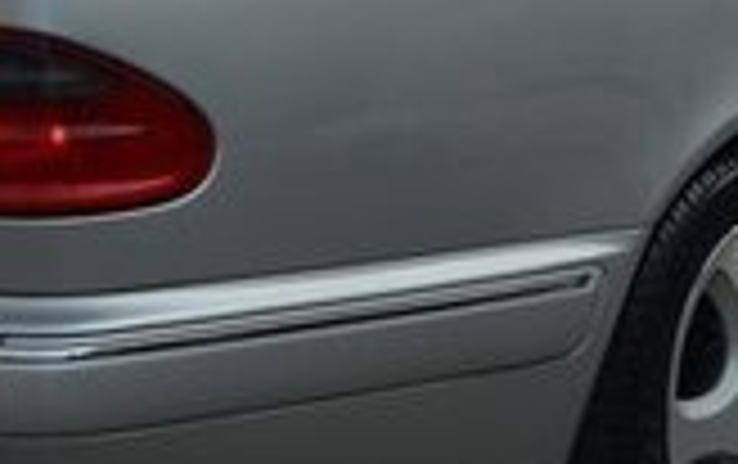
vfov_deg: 8.8
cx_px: 468
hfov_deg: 14.2
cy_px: -178
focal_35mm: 147
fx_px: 2961
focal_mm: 24
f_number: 8
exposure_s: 1/250
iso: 100
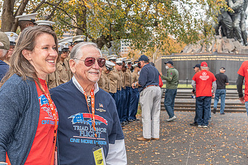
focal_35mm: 74
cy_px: 85
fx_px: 510
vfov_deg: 18.4
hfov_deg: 27.3
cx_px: 97
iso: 500
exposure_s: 1/250
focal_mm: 50
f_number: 7.1
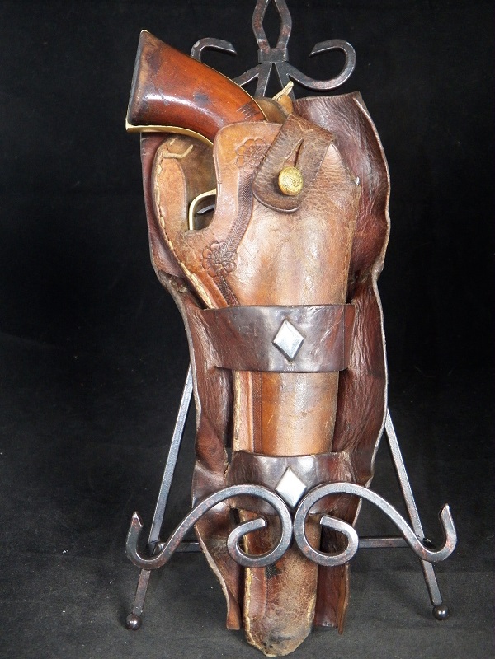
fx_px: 839
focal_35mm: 44
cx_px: 248
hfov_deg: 32.9
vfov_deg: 42.9
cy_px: 330
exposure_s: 1/40
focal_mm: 7.9
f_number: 3.2
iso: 400
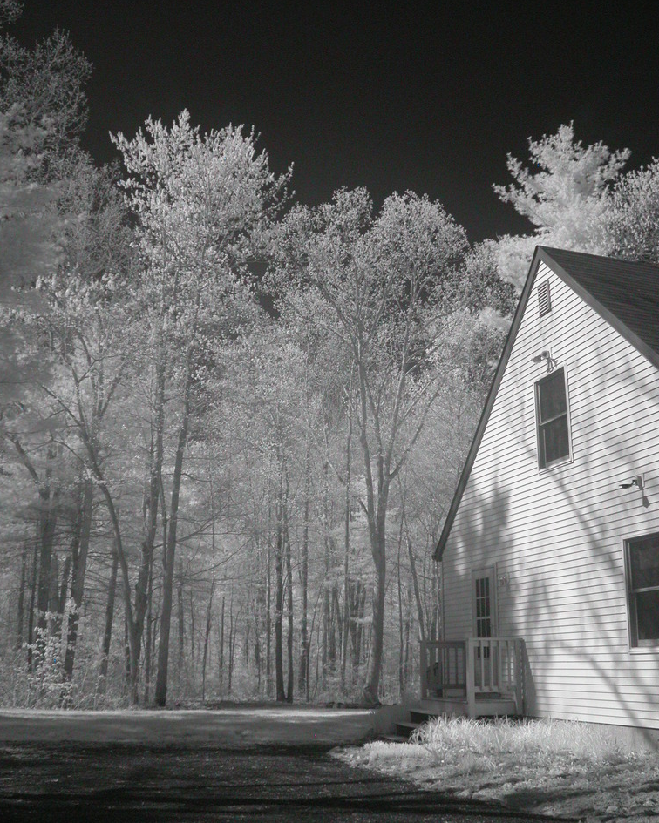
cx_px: 330
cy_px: 408
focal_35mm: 37
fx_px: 902
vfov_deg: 49.1
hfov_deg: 40.1
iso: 400
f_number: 2.8
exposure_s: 1/2.6
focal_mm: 8.9
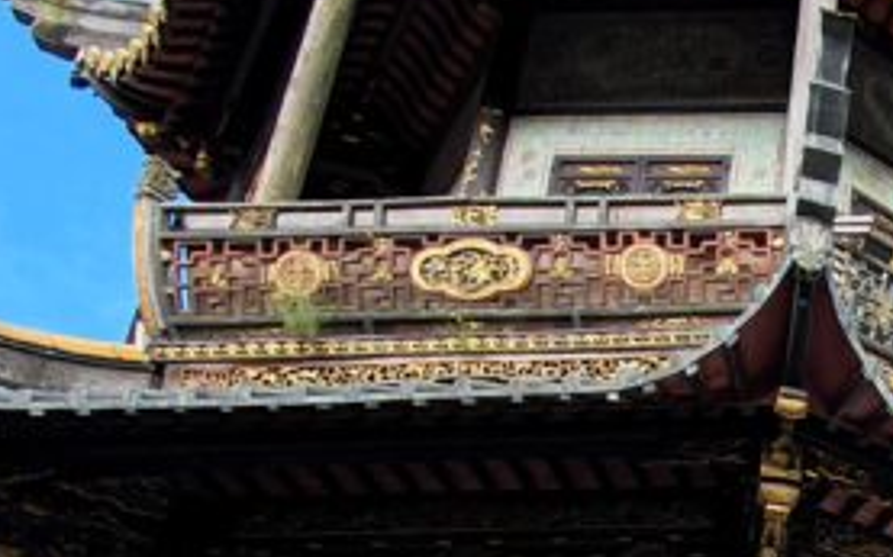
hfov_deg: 31.2
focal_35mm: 51
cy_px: 773
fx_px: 1241
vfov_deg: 22.1
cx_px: 1148
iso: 50
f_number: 2.2
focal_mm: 1.8
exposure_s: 1/349
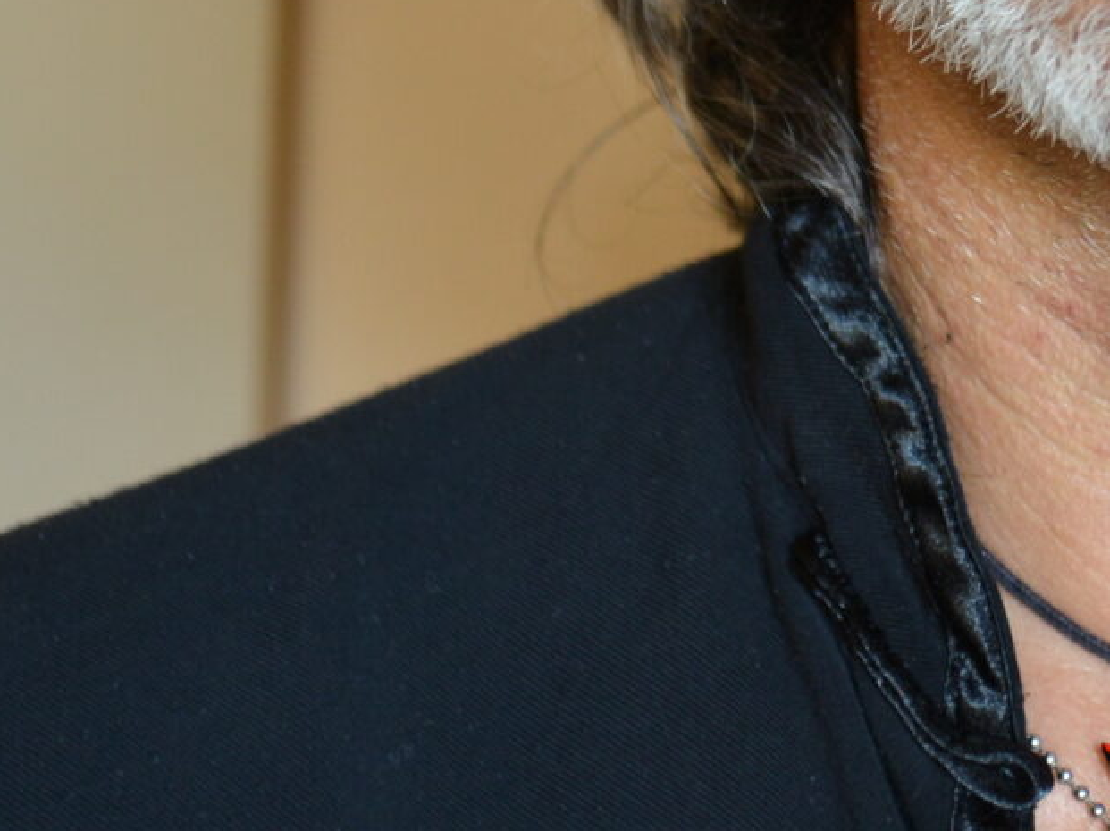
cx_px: 1596
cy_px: -371
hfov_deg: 7.9
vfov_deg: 6.0
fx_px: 7884
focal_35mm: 246
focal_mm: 62
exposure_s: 1/40
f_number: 3.5
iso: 400
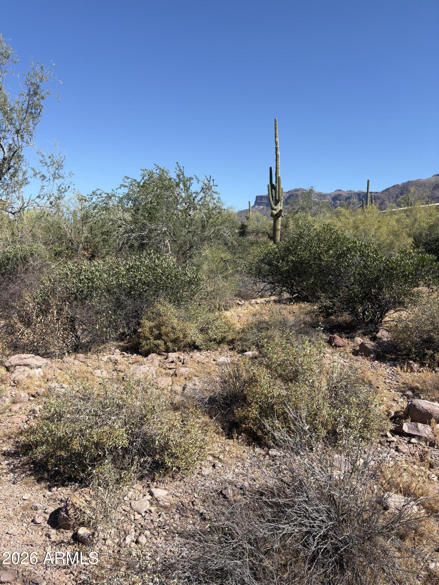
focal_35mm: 26
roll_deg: -0.7
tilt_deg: -5.5
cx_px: 220
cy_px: 292
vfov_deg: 67.3
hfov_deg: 53.1
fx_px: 440
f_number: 1.6
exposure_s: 1/2985
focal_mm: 5.96
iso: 50
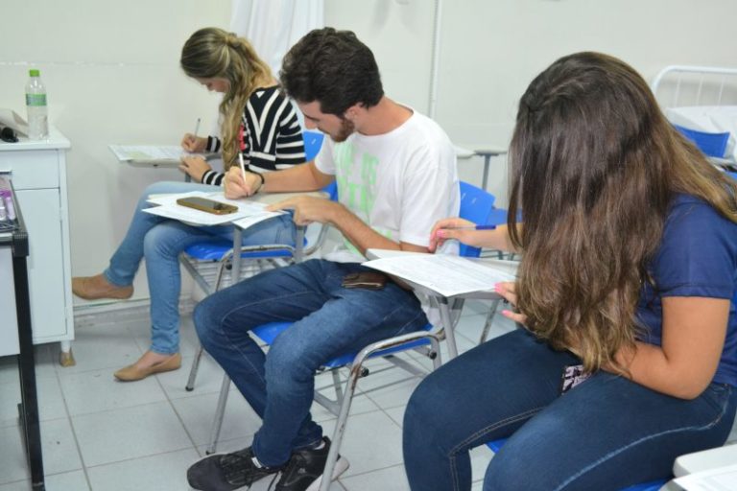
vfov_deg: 36.9
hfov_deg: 53.1
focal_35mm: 36
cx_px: 368
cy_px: 246
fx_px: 737
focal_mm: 24
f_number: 4
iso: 1250
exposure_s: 1/60
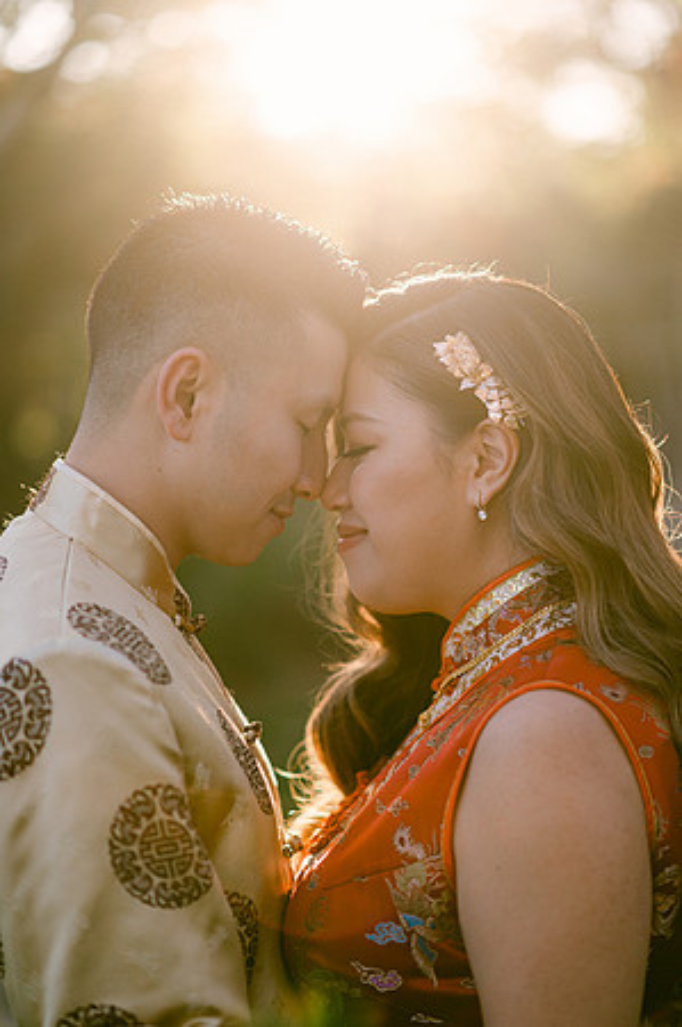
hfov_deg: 16.0
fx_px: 2421
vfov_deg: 23.9
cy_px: 514
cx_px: 341
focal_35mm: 85
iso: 200
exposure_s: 1/1600
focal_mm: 85
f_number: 2
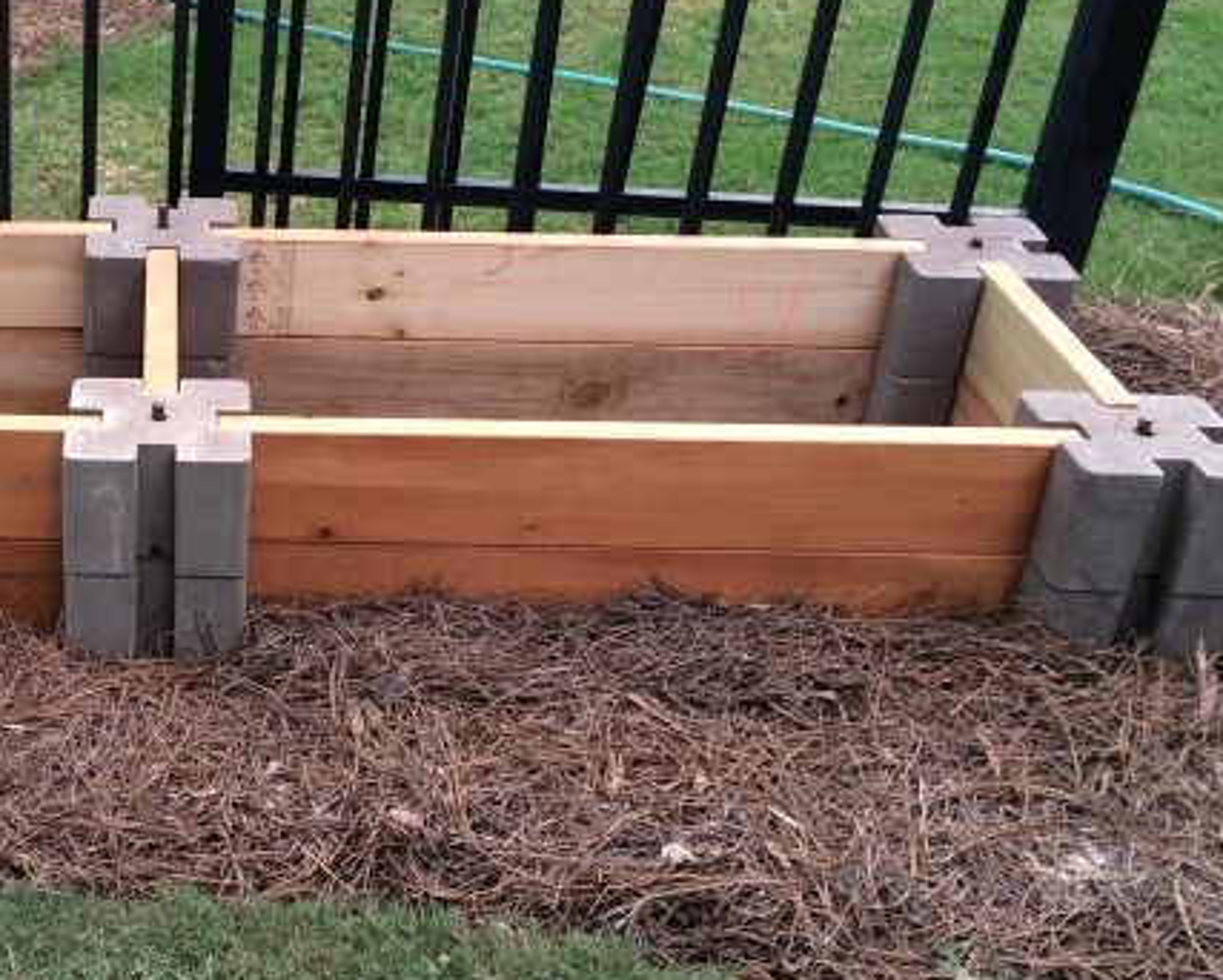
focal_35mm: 53
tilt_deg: -32.6
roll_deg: -1.5
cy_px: 501
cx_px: 129
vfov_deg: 28.6
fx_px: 1919
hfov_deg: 33.5
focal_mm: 4.15
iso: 50
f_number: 2.2
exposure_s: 1/120
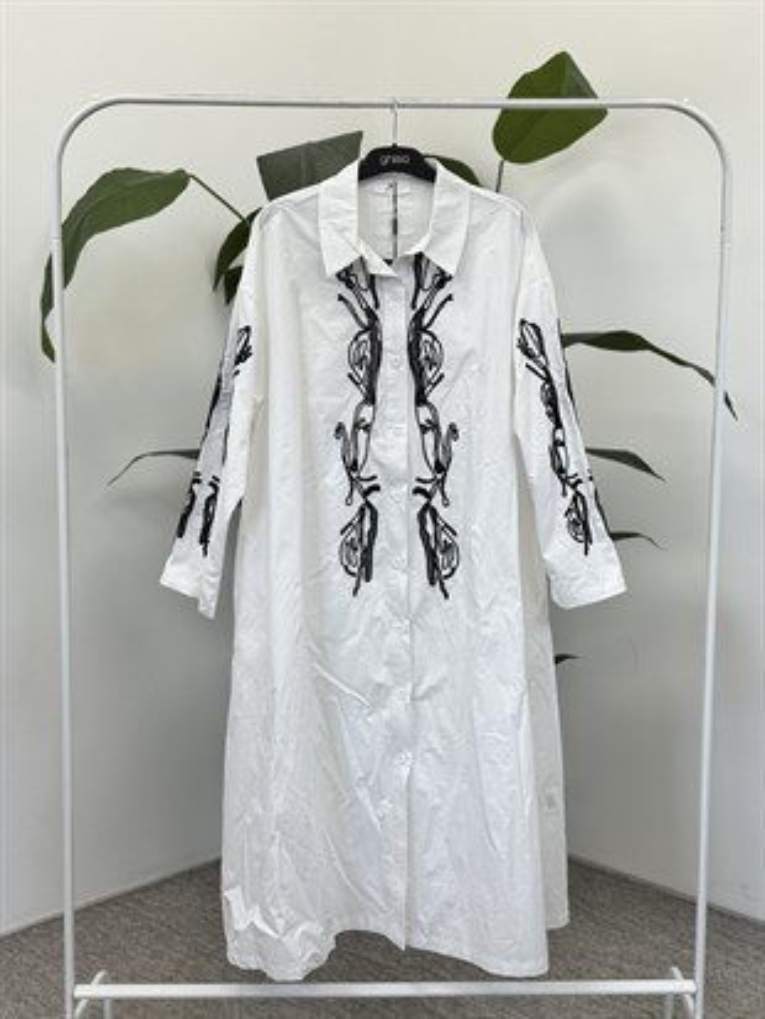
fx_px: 1414
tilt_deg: -6.7
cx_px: 382
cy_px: 510
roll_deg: +0.3
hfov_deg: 30.3
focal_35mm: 48
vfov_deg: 39.6
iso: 64
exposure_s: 1/193
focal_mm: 6.76
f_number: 1.78
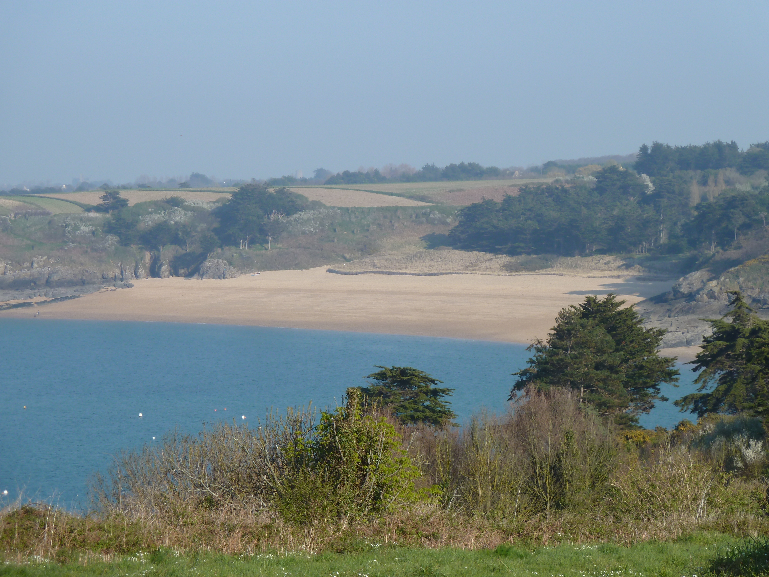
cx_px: 384
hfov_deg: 14.4
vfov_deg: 10.8
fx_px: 3043
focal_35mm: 137
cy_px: 288
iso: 80
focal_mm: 22.5
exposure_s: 1/400
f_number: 4.5
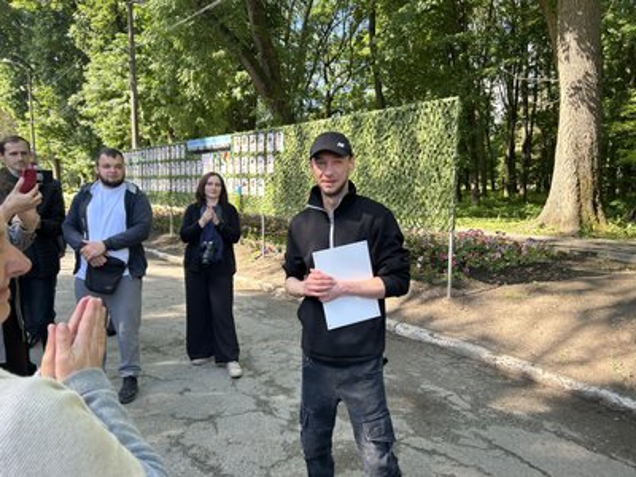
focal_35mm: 26
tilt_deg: -3.6
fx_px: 478
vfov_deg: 53.1
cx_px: 318
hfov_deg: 67.3
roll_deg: -0.9
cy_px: 238
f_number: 1.5
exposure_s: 1/484
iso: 50
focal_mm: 5.7
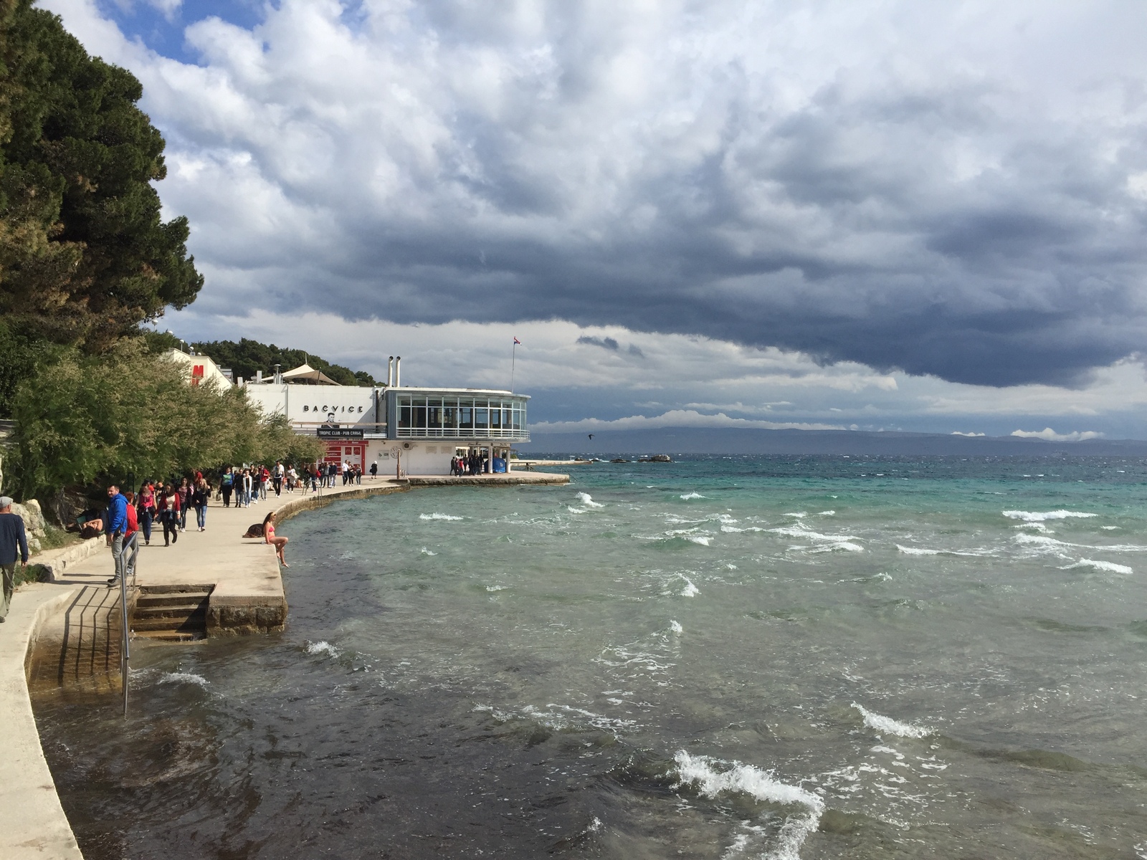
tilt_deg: +1.9
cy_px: 430
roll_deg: -0.5
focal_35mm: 29
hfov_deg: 61.7
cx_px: 574
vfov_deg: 48.2
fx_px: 961
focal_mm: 4.15
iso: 32
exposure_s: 1/3300
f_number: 2.2
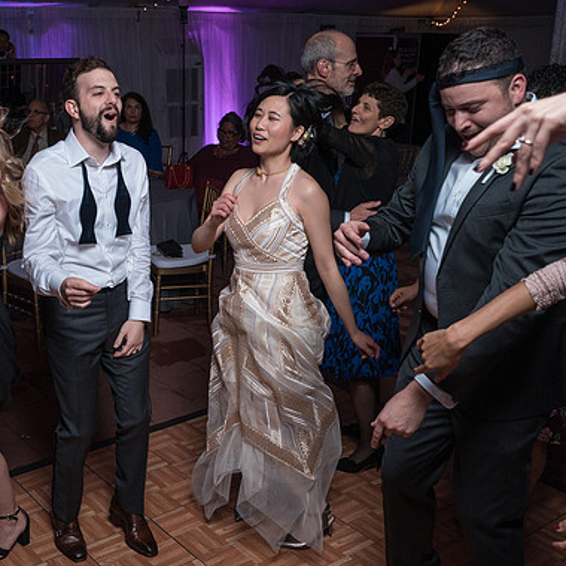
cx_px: 186
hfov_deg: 38.7
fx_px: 795
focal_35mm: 43
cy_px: 305
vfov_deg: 39.1
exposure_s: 1/200
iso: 2000
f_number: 5.6
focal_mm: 30
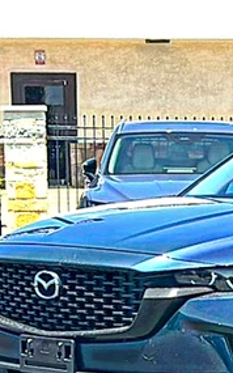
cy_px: 289
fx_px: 1403
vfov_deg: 15.1
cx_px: 367
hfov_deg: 9.2
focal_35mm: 138
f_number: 1.78
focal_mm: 6.86
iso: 80
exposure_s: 1/2169
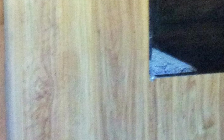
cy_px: 8
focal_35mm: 147
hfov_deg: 14.2
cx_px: 151
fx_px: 897
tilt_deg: -9.0
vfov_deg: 8.9
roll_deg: +0.3
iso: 400
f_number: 2.4
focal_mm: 4.12
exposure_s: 1/20
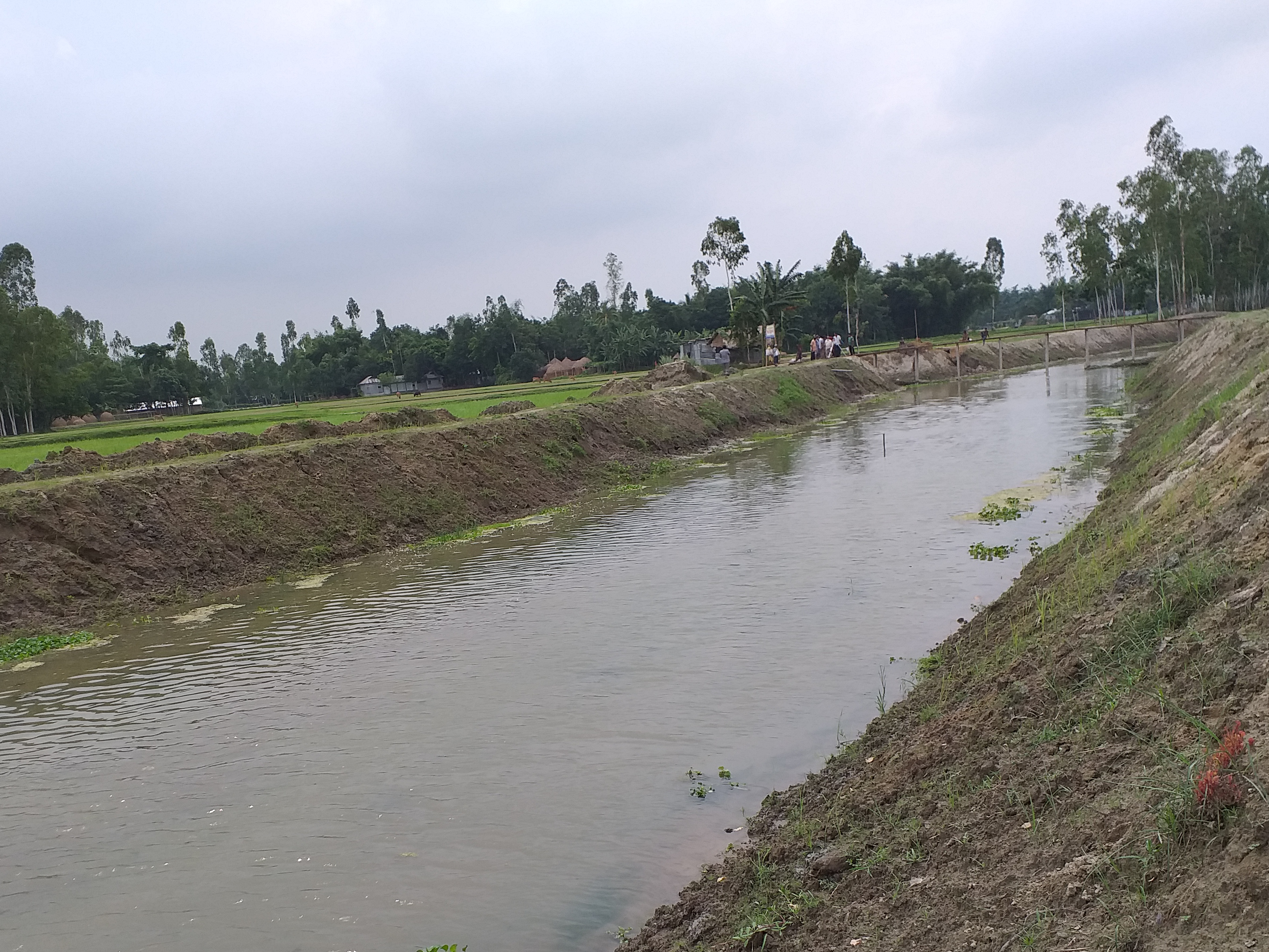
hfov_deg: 53.8
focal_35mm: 34
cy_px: 621
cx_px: 558
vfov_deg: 41.3
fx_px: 1246
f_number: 1.9
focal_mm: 3.6
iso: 40
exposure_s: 1/883
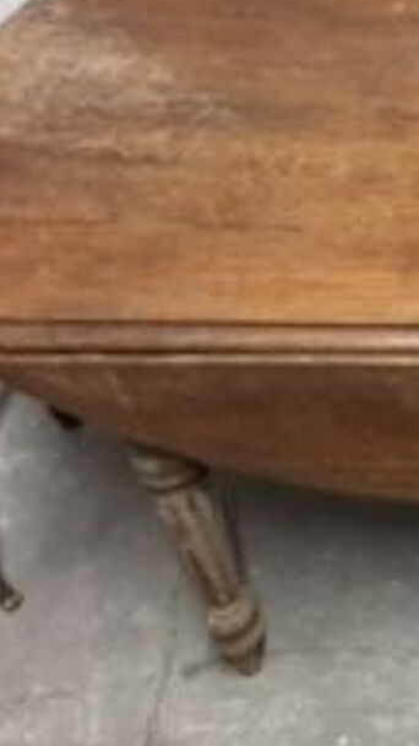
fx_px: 1027
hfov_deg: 21.3
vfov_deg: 39.7
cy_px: 304
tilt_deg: -48.2
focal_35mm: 52
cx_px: 515
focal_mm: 4.15
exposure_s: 1/17
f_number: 2.2
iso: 250
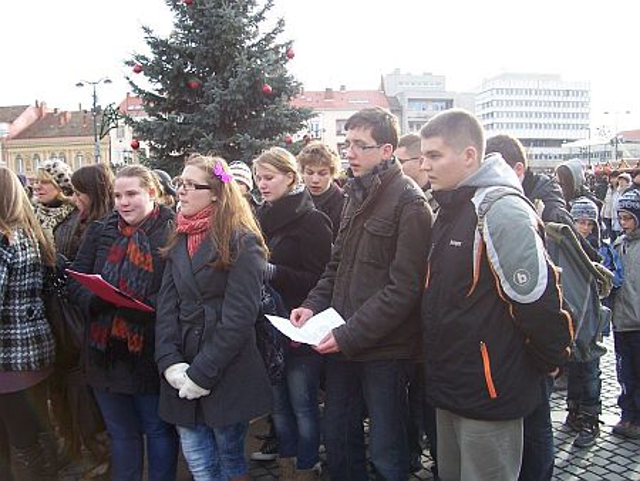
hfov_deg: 53.9
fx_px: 629
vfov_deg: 41.8
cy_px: 240
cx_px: 320
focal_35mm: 34
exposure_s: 1/250
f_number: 2.7
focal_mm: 5.6
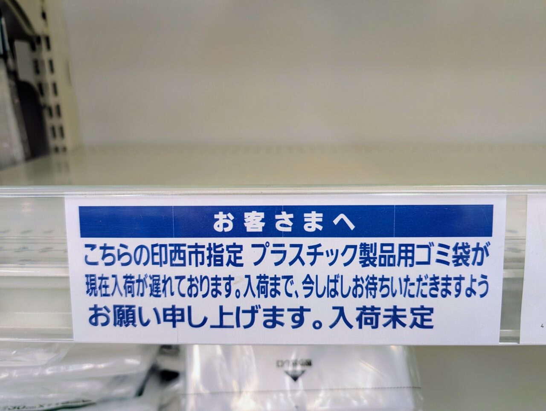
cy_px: 206
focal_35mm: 24
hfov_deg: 71.5
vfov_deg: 56.9
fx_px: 379
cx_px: 273
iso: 377
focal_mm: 6.9
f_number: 1.68
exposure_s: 1/266
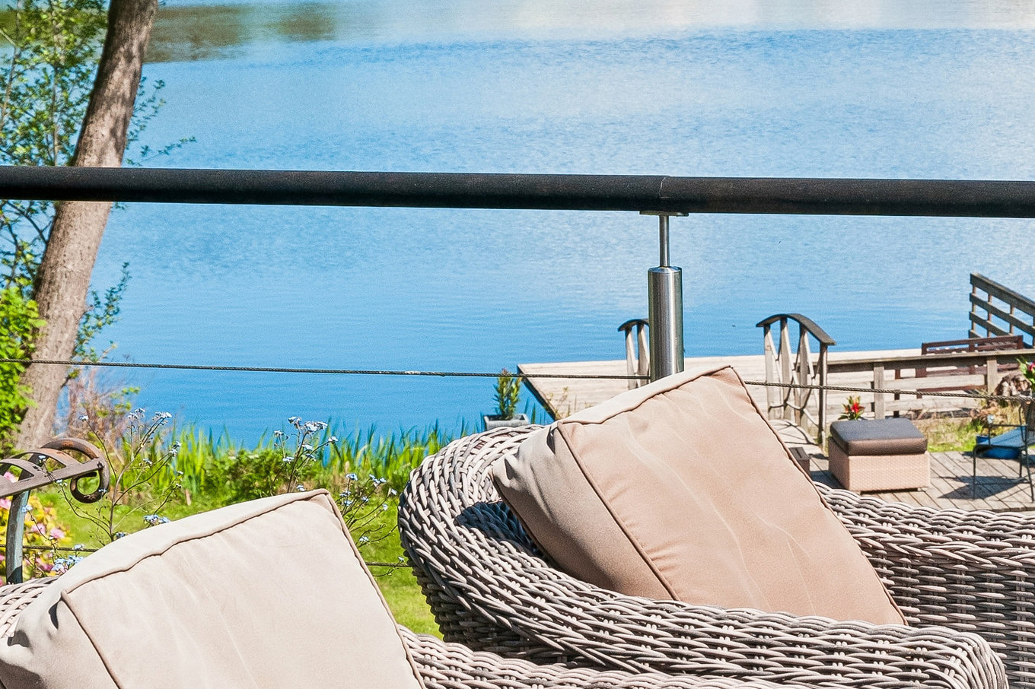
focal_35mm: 139
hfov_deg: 14.6
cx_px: 905
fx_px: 3995
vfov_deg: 9.9
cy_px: 230
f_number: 10
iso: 200
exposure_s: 1/400
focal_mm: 42
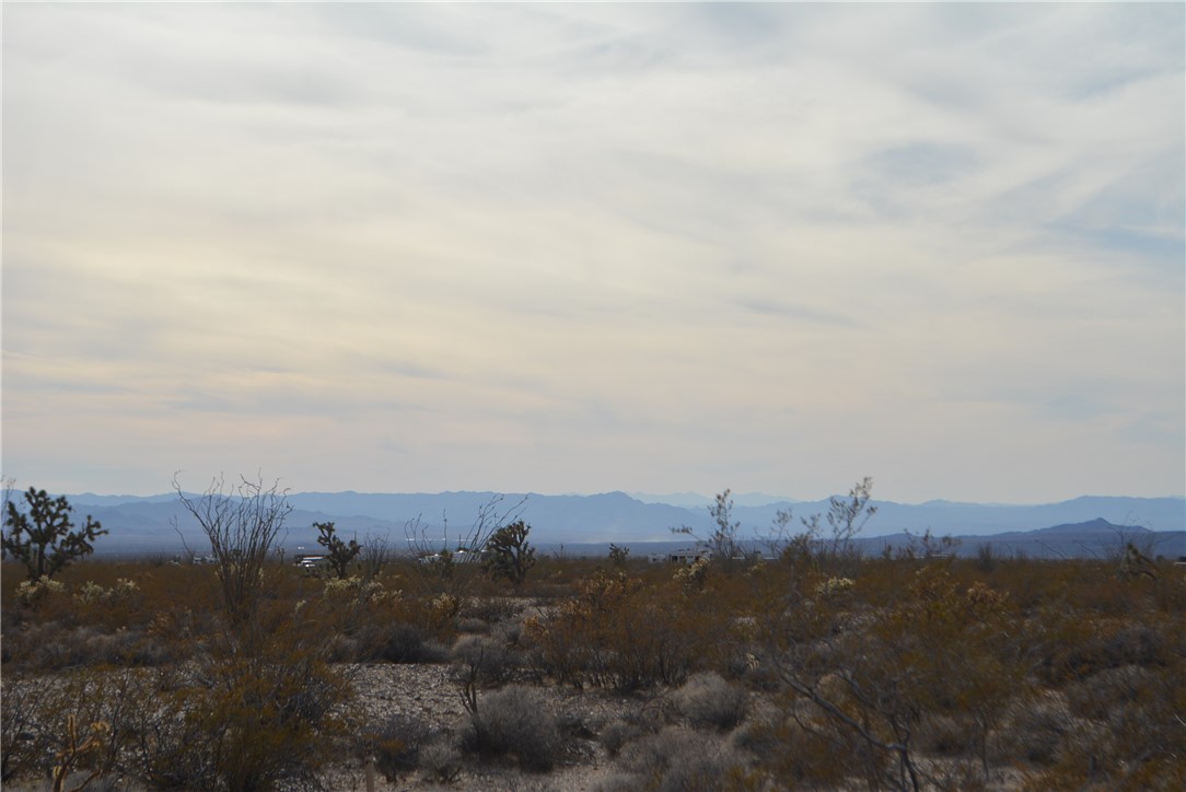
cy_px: 396
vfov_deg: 16.6
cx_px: 593
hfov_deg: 24.6
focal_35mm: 82
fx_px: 2719
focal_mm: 55
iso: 320
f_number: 8
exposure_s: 1/2000
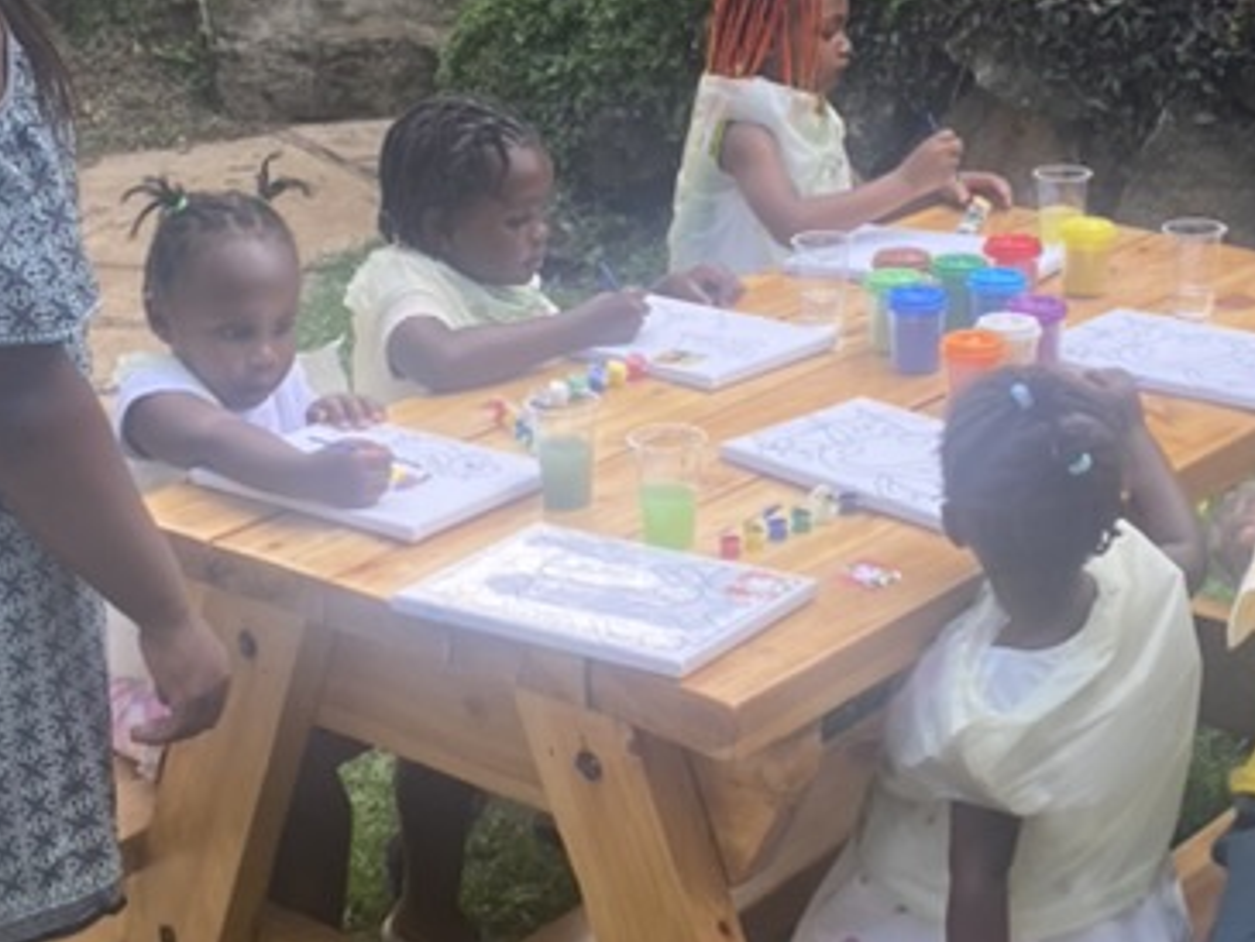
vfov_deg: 20.1
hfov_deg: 26.6
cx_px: 736
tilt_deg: -14.9
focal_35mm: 73
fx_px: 2647
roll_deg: -1.6
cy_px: 289
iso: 32
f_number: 1.8
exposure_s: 1/479
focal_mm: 4.25
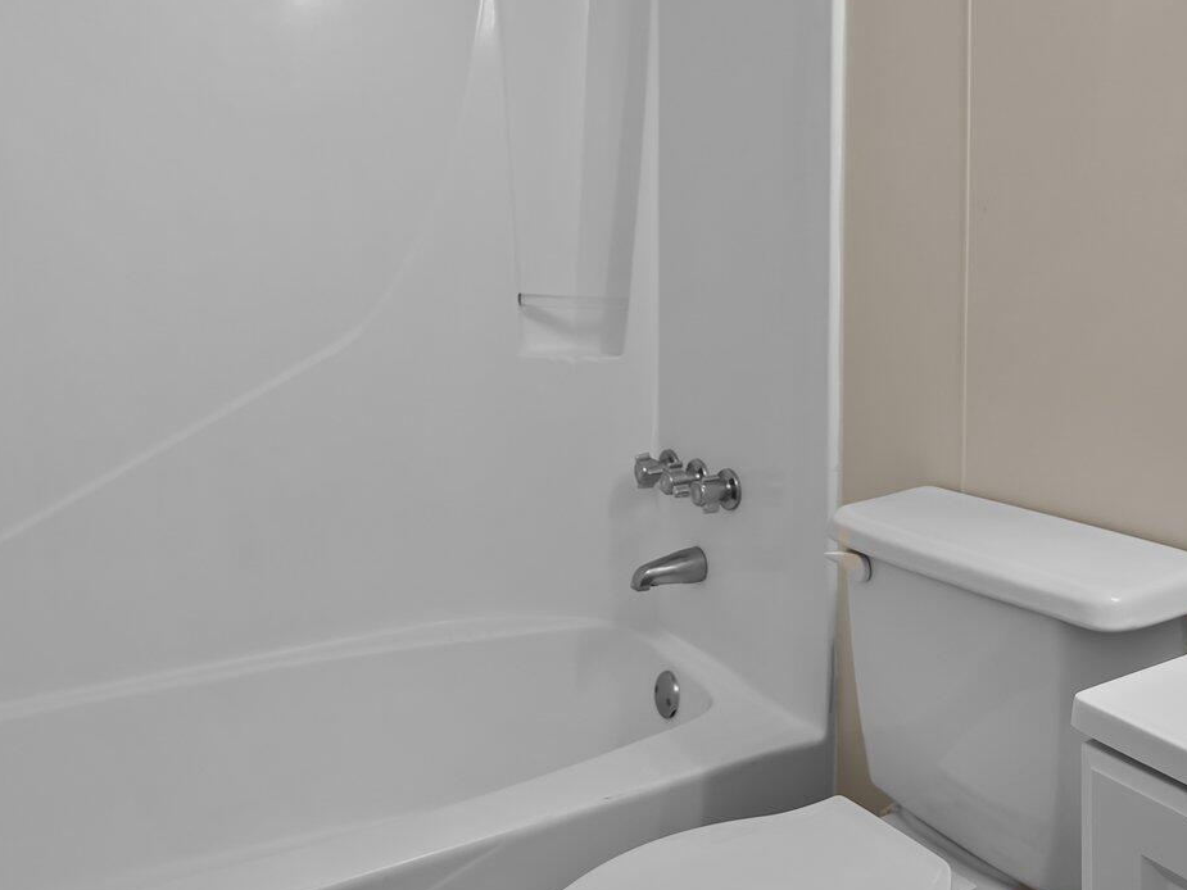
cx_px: 711
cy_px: 190
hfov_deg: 57.9
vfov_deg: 43.5
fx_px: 1063
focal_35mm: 31
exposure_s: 1/13
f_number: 4
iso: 200
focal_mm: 7
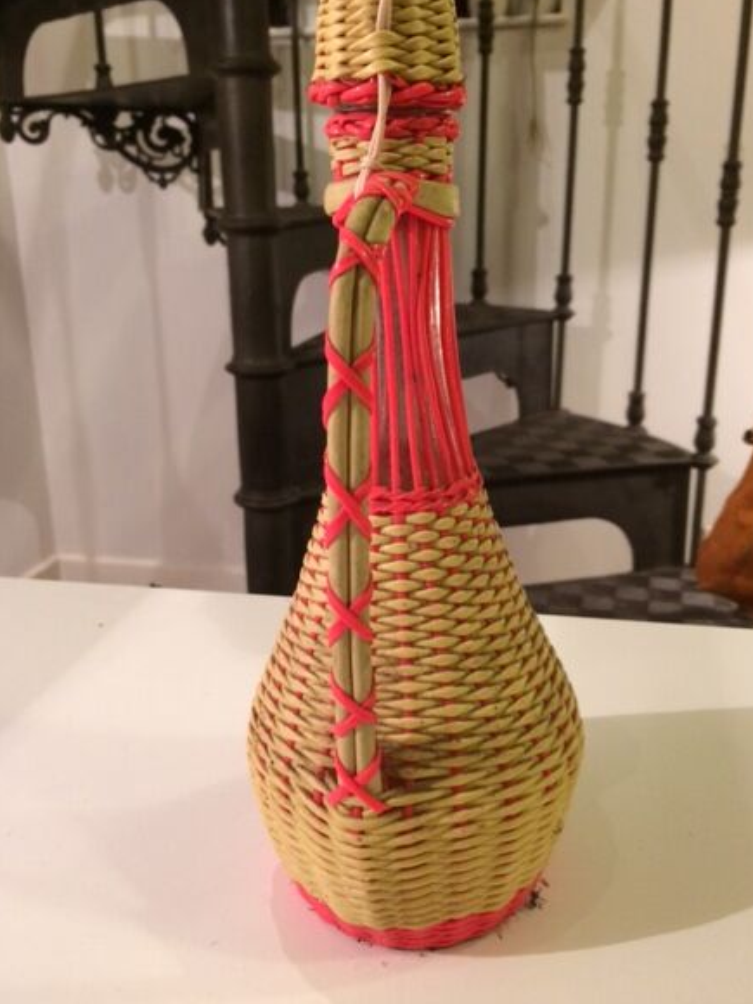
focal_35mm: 32
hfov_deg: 44.2
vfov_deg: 56.7
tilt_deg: -18.3
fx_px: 928
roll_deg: +0.7
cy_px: 452
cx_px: 384
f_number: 2.2
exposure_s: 1/33
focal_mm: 4.15
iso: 250
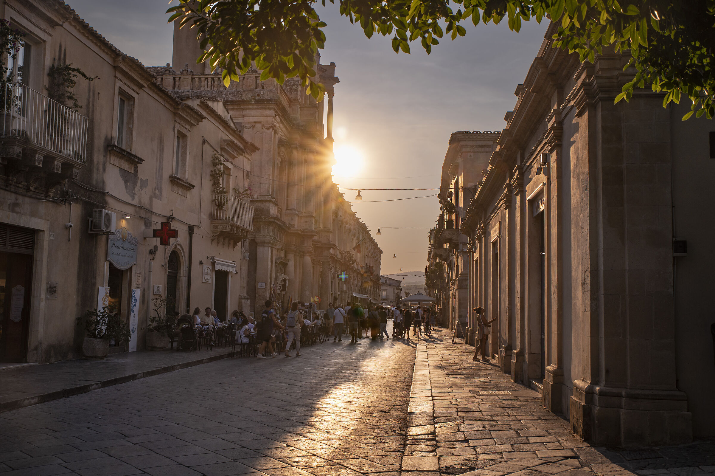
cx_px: 358
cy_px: 238
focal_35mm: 36
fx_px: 715
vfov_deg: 36.8
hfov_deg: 53.2
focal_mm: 36
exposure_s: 1/400
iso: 100
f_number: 9
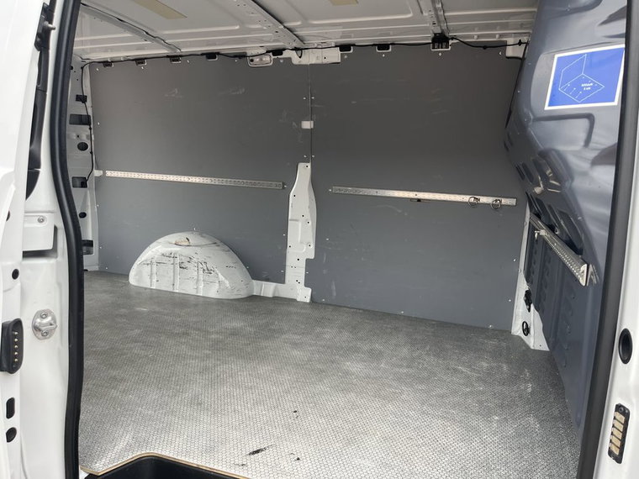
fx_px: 480
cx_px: 320
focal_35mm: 26
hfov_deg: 67.3
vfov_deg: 53.1
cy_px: 240
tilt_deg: -7.1
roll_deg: -2.4
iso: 50
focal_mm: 5.1
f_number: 1.6
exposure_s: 1/368
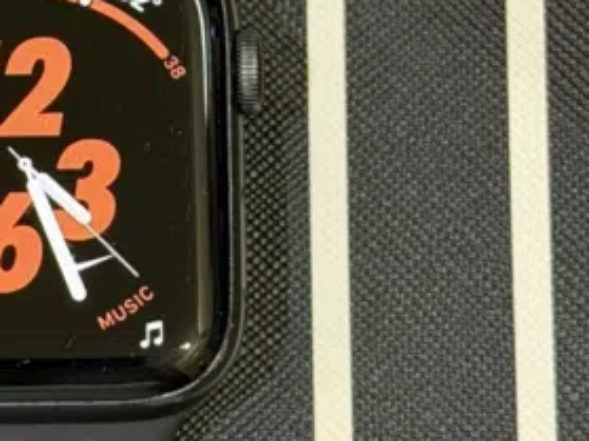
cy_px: 230
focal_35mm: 110
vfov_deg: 13.5
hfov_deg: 17.6
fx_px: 1871
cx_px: 34
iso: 200
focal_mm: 6.76
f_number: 1.78
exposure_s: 1/60
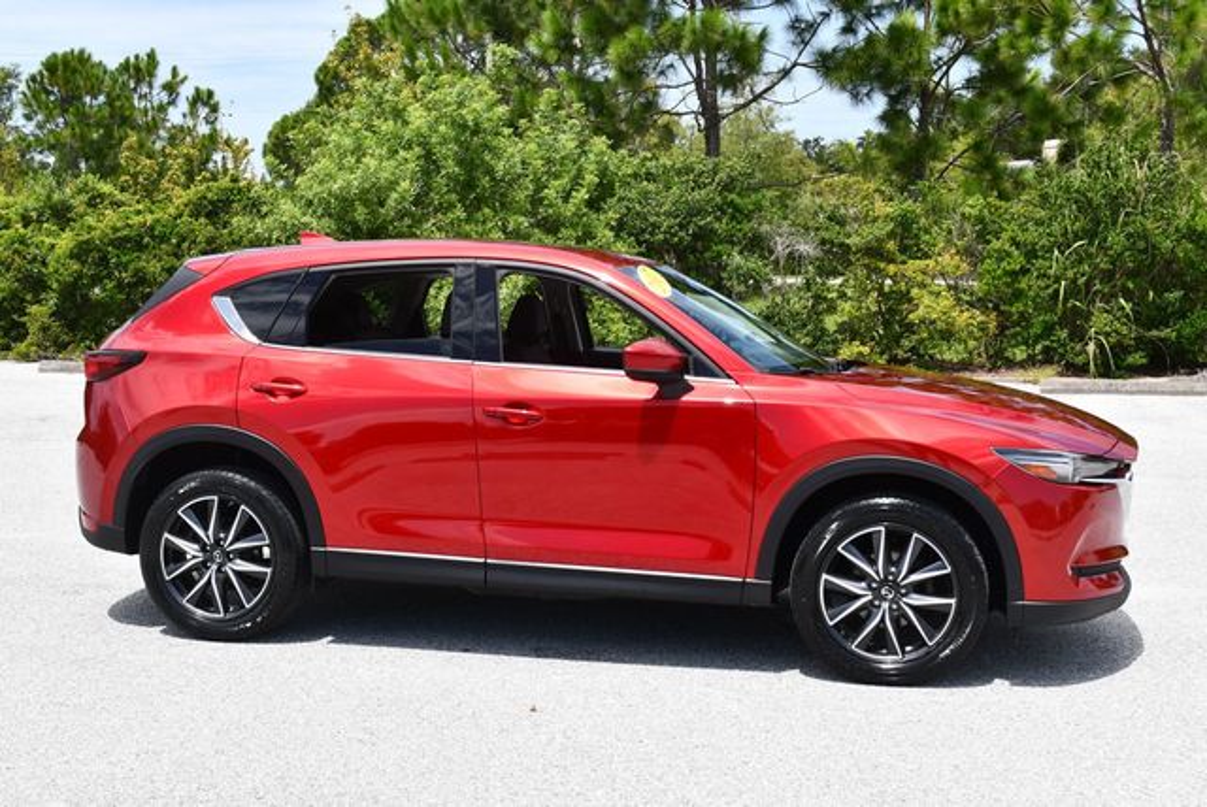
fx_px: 1611
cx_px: 604
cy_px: 404
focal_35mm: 48
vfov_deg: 28.1
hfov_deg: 41.1
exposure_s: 1/250
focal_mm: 24
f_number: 8
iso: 125
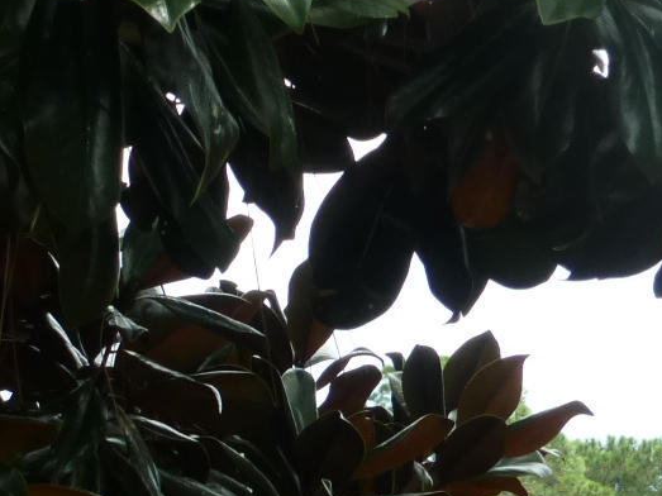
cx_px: -589
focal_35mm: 274
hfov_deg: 7.0
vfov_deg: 5.4
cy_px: 815
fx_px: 5239
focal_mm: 12.5
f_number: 5
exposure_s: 1/125
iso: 100
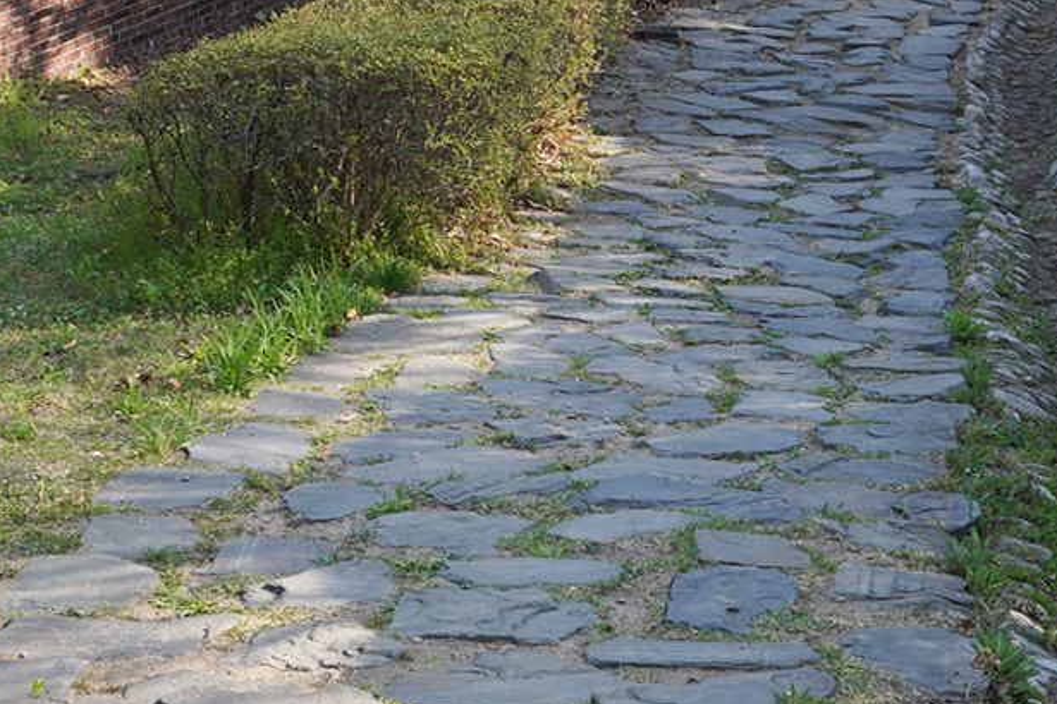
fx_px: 2290
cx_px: 794
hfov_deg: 25.7
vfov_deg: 17.1
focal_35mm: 78
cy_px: 15
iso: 100
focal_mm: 24
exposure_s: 1/100
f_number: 6.3
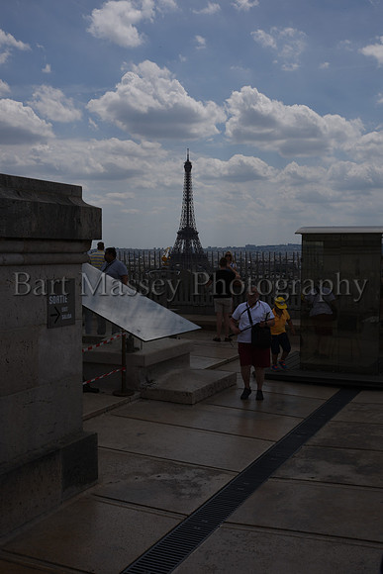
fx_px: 718
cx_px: 192
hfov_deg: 29.9
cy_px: 287
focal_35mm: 45
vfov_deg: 43.6
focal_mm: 45
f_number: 20
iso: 64
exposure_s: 1/125
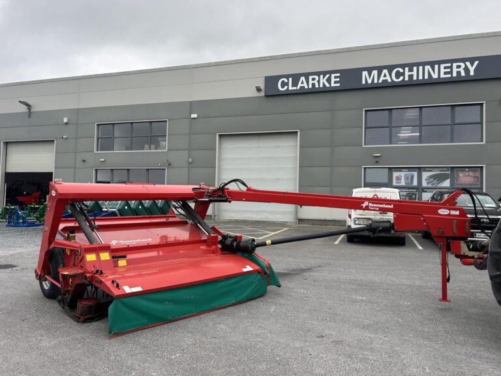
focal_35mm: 26
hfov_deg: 67.3
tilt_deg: +2.1
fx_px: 376
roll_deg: -1.5
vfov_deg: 53.1
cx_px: 250
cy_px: 188
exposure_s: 1/413
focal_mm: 5.7
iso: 50
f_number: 1.5
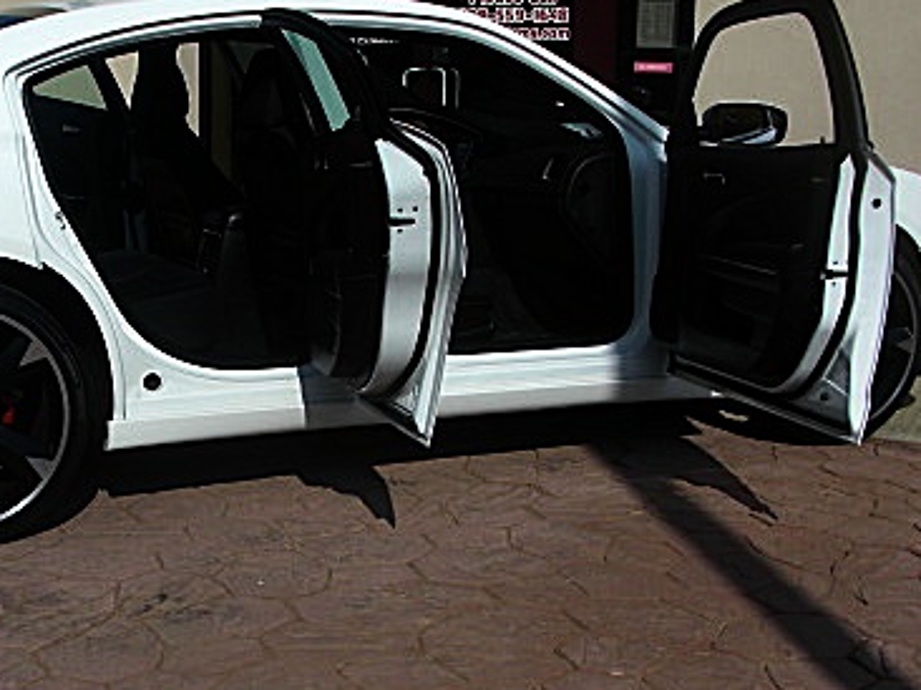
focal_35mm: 63
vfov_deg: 23.2
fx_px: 1675
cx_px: 204
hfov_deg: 30.1
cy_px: 436
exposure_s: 1/250
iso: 50
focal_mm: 6.3
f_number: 7.9
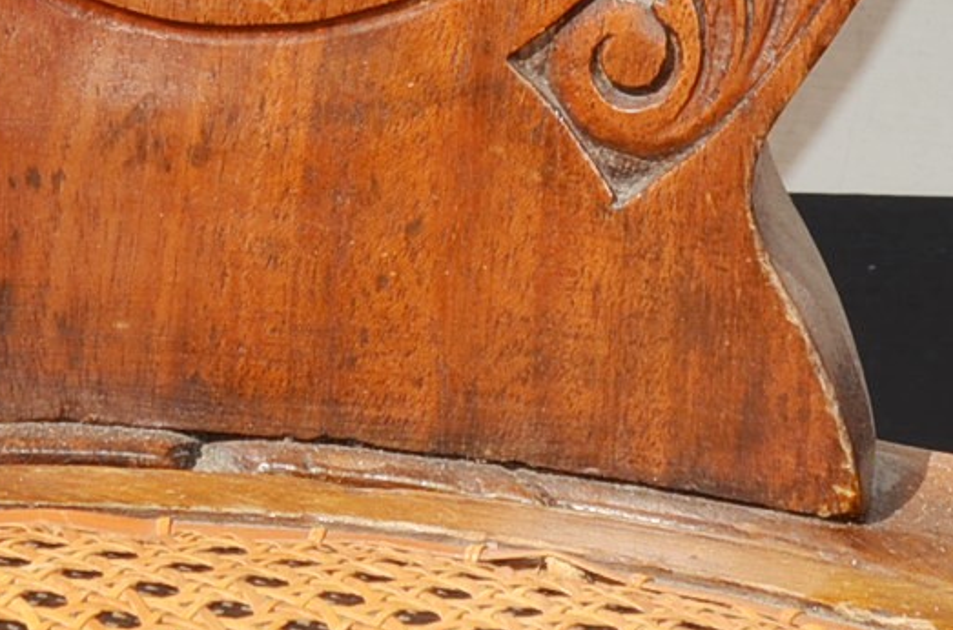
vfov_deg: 3.3
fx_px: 10827
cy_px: -510
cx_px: 210
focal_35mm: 410
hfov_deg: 5.0
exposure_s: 1/250
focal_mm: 58
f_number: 8
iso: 100
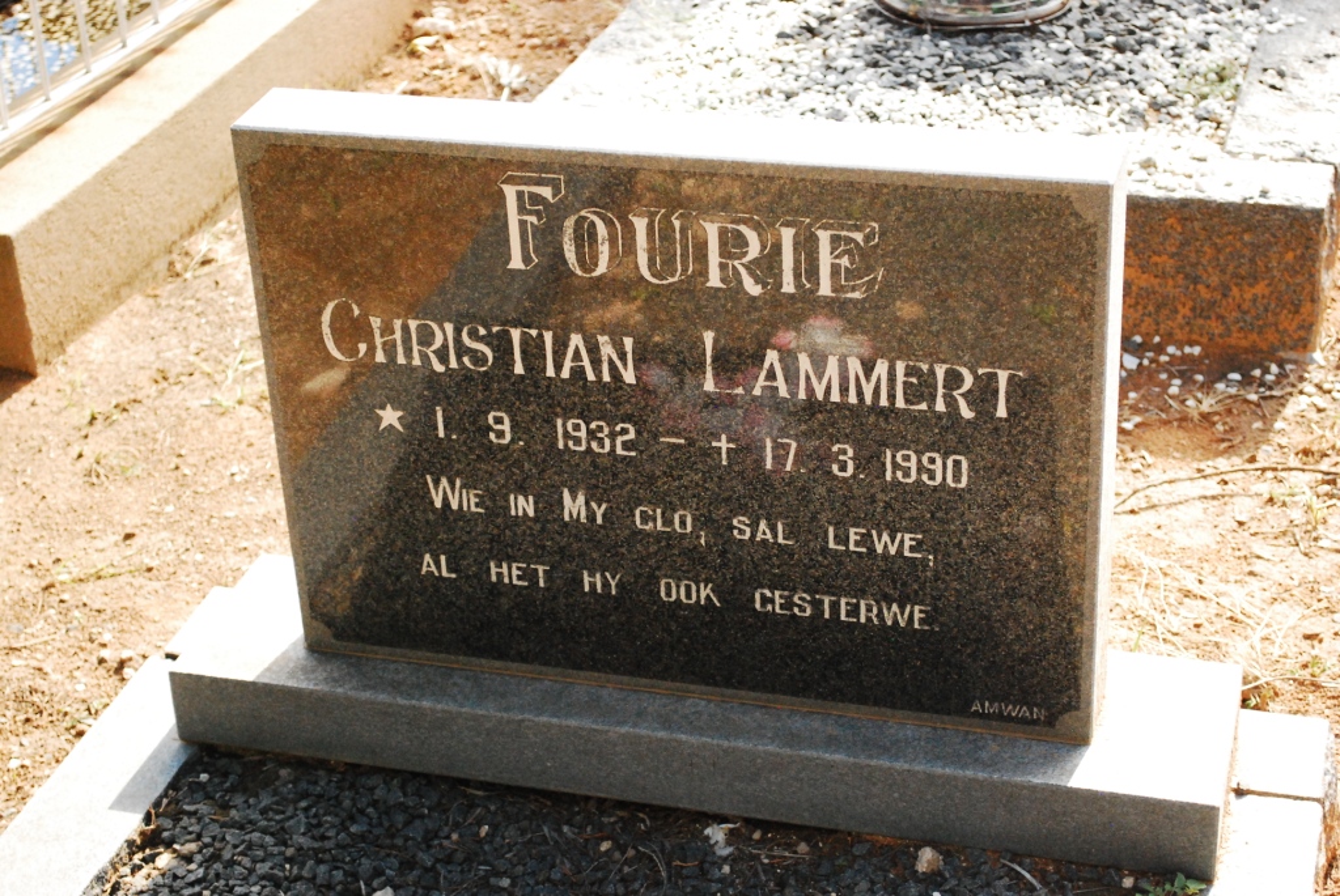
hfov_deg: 29.8
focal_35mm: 68
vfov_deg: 20.2
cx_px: 670
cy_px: 448
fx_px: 2515
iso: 1600
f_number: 5.3
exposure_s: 1/640
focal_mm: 45
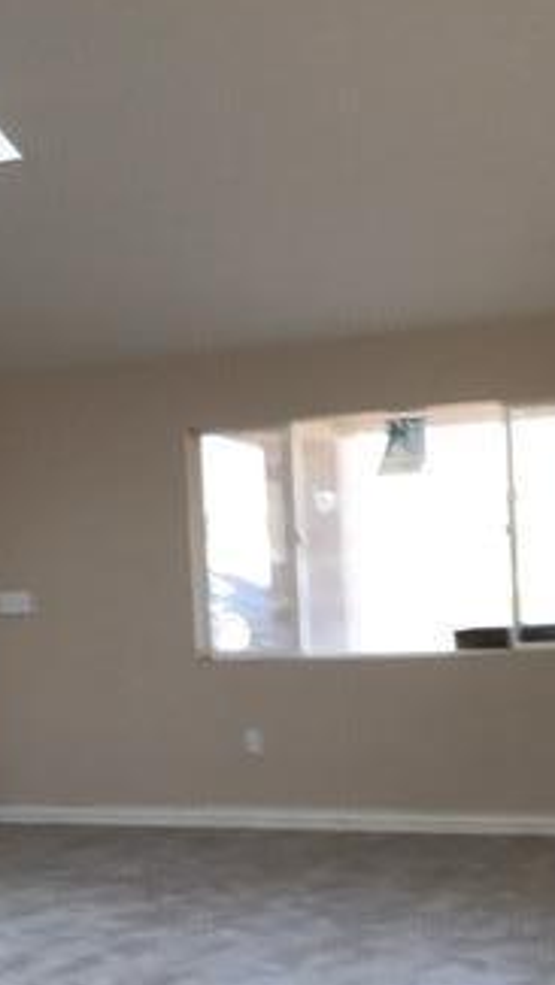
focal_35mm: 60
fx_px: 1569
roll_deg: +2.1
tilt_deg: -2.9
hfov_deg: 19.9
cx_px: 118
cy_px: 646
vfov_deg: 34.6
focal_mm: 3.99
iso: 25
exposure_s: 1/60
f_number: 1.8
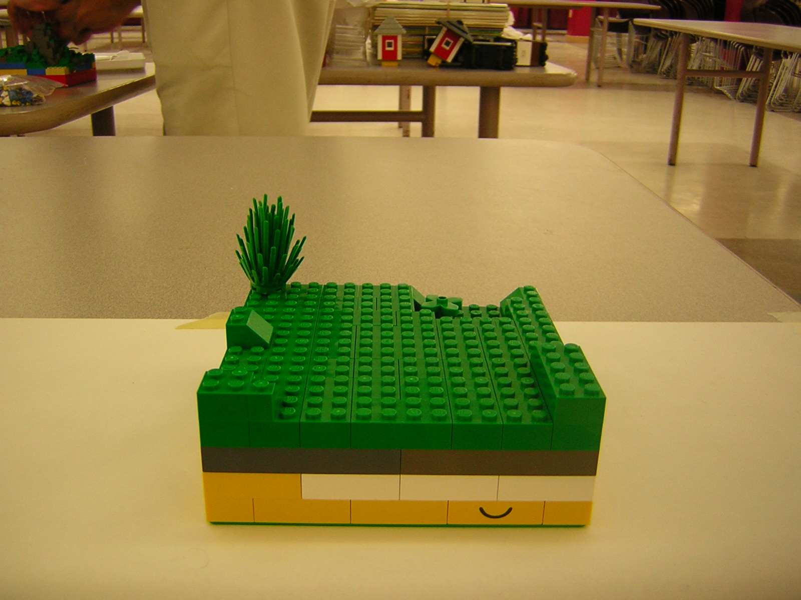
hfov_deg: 51.4
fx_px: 833
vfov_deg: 39.7
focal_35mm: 36
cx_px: 400
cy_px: 300
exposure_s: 1/7.2
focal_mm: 4.7
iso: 50
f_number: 2.6
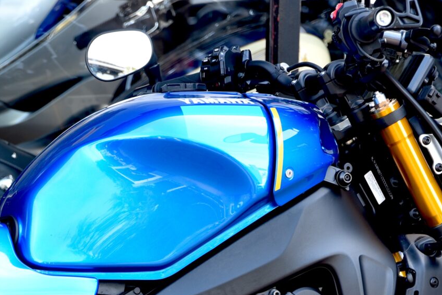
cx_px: 41
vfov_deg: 7.2
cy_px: 396
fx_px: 2310
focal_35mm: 188
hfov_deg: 10.9
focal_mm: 62
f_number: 3.2
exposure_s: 1/60
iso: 100
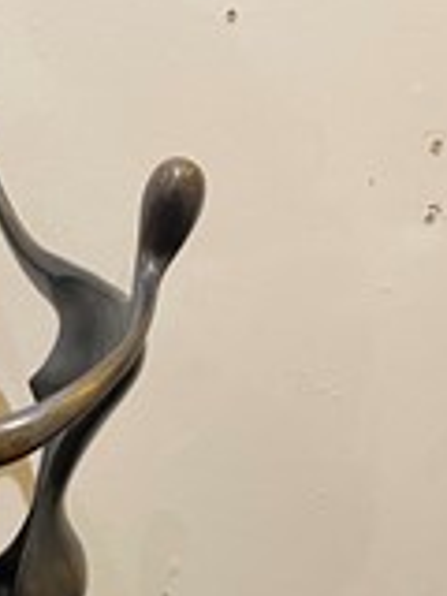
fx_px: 1119
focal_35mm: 65
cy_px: 603
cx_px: -34
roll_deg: -0.5
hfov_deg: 21.5
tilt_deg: -17.0
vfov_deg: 28.0
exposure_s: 1/50
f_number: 1.8
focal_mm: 4.25
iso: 125
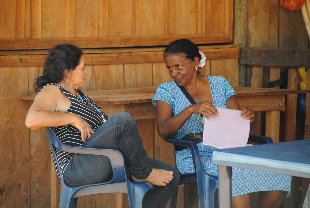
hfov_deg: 7.4
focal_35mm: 278
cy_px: 104
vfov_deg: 5.0
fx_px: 2392
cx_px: 155
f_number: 6.3
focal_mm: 185
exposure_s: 1/80
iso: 400
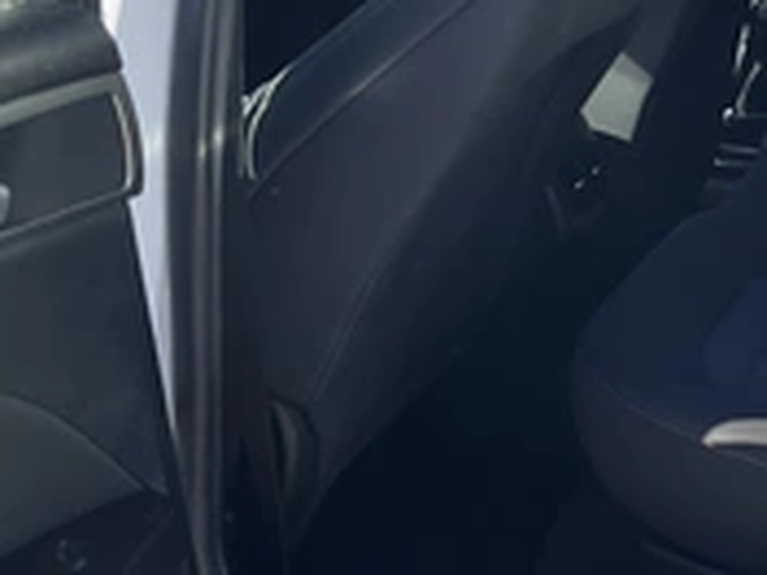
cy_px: 113
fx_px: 1462
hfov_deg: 27.4
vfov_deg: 22.0
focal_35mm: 66
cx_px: 802
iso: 25
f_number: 1.8
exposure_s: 1/529
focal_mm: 3
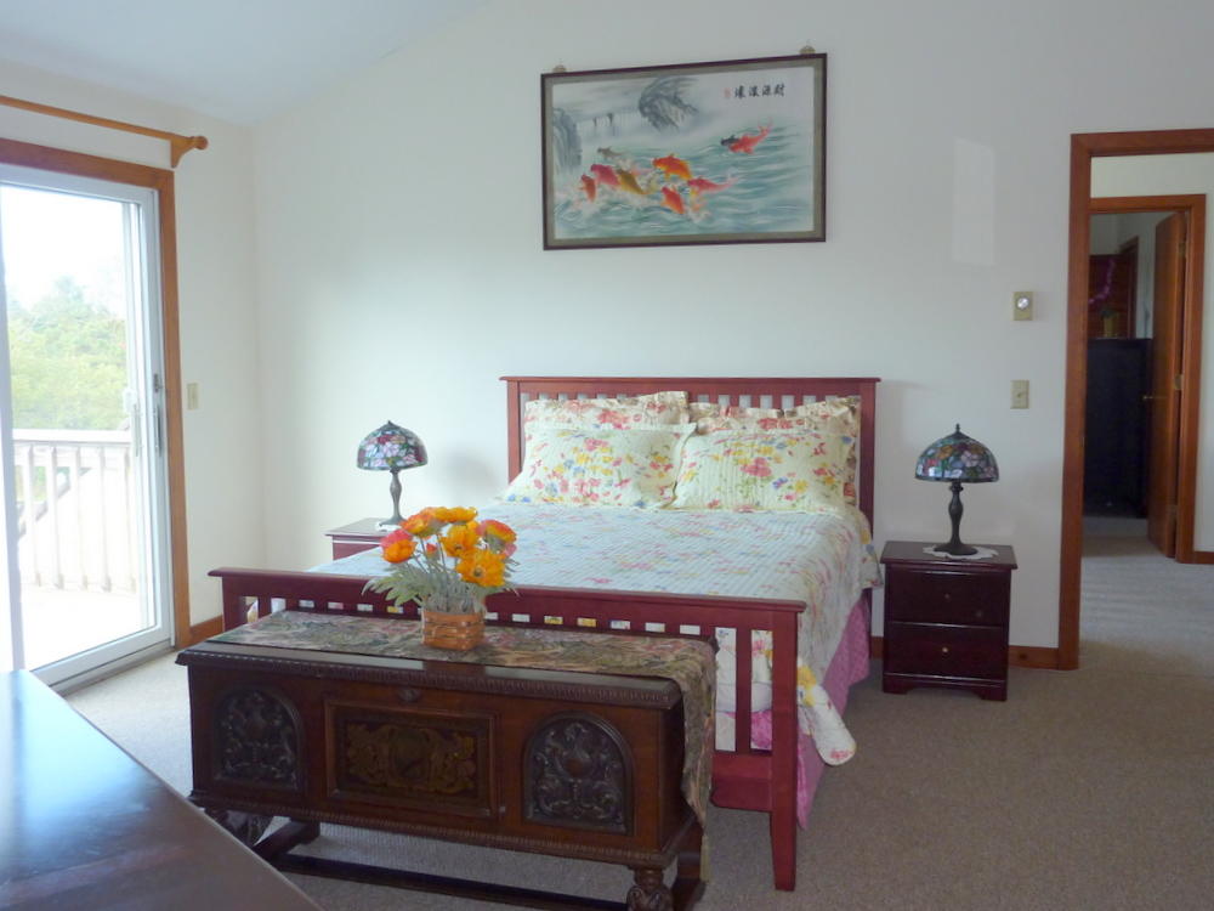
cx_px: 607
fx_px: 1052
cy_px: 456
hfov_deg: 60.0
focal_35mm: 30
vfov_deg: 46.8
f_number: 3.4
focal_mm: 5
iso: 125
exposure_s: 1/30
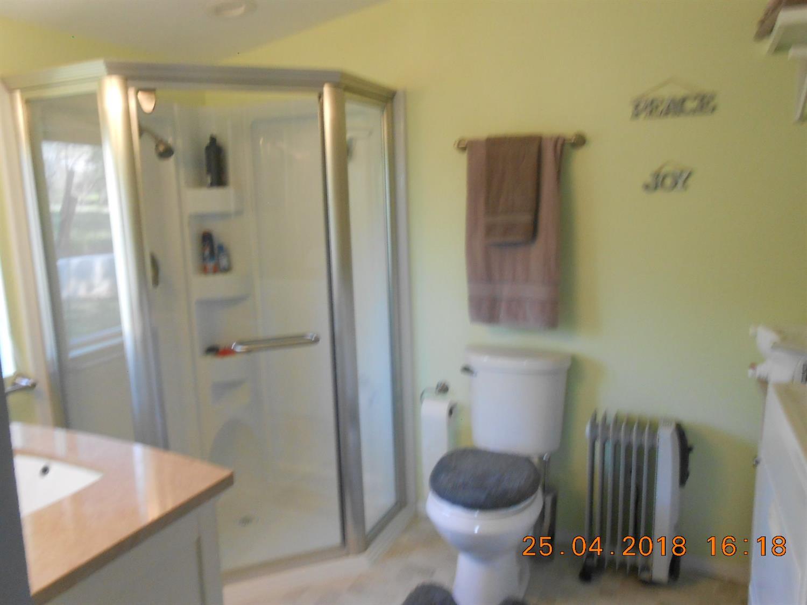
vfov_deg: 53.1
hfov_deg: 67.3
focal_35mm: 26
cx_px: 404
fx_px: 606
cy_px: 302
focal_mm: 4.6
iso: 250
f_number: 3.5
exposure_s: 1/30
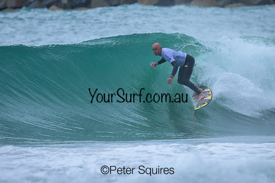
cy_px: 76
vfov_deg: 1.3
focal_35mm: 1100
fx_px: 8403
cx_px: 146
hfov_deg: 1.9
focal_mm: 800
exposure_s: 1/2000
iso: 560
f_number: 6.3
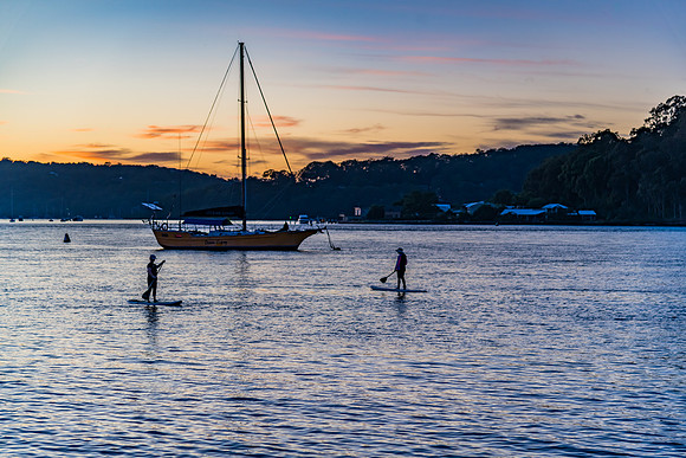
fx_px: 1563
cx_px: 343
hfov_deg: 24.8
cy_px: 229
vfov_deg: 16.7
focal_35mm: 82
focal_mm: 82
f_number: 4
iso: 400
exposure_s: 1/50
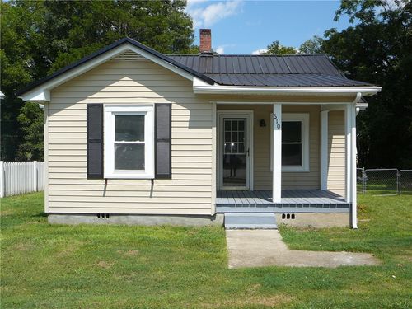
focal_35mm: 35
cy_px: 154
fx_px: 417
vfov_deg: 40.7
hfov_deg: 52.6
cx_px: 206
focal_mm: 5.2
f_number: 5
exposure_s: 1/400
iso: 80
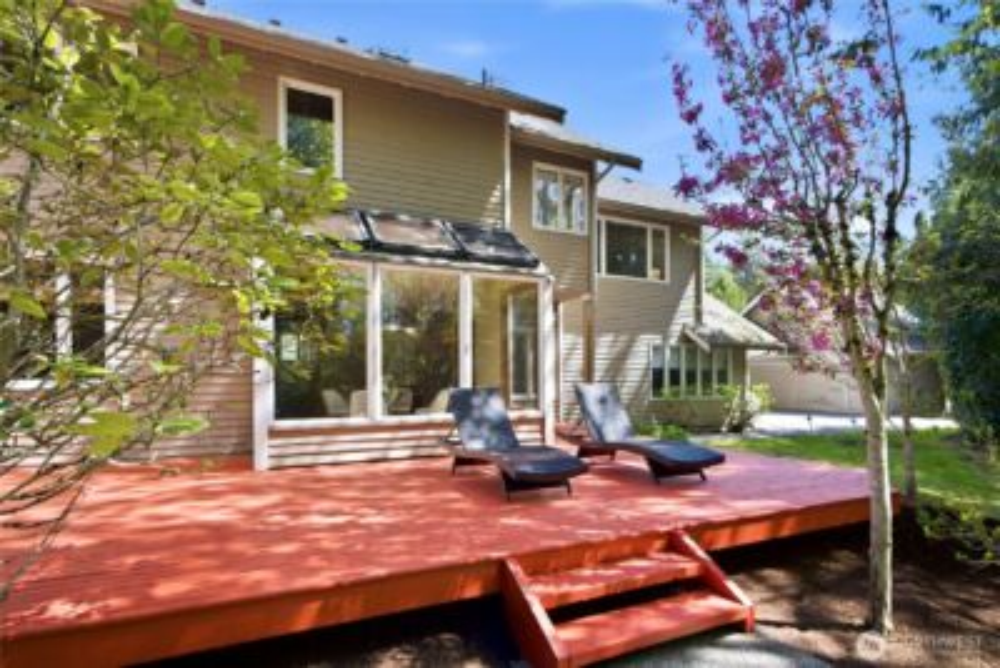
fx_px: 472
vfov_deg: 70.5
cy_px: 334
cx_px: 500
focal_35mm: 17
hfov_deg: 93.3
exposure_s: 1/25
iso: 400
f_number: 9
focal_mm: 17
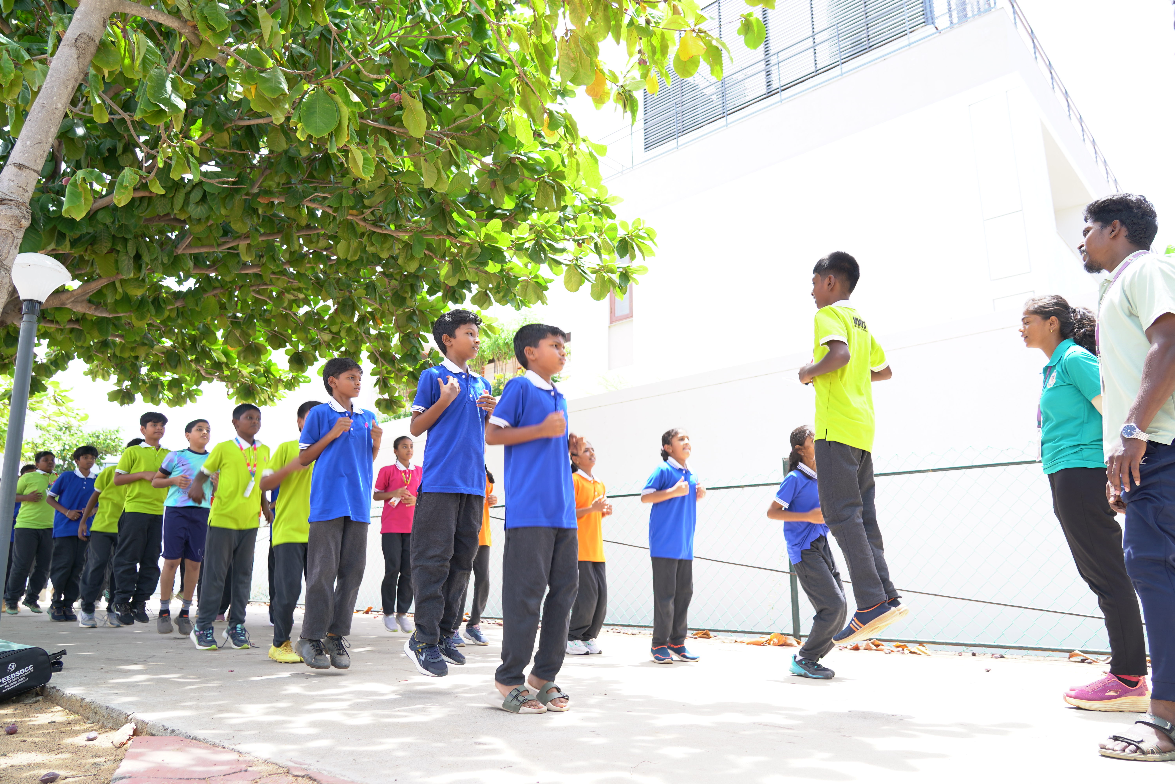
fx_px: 783
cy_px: 392
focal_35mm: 24
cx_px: 588
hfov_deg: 73.7
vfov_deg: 53.1
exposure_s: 1/125
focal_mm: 24
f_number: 4
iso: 125
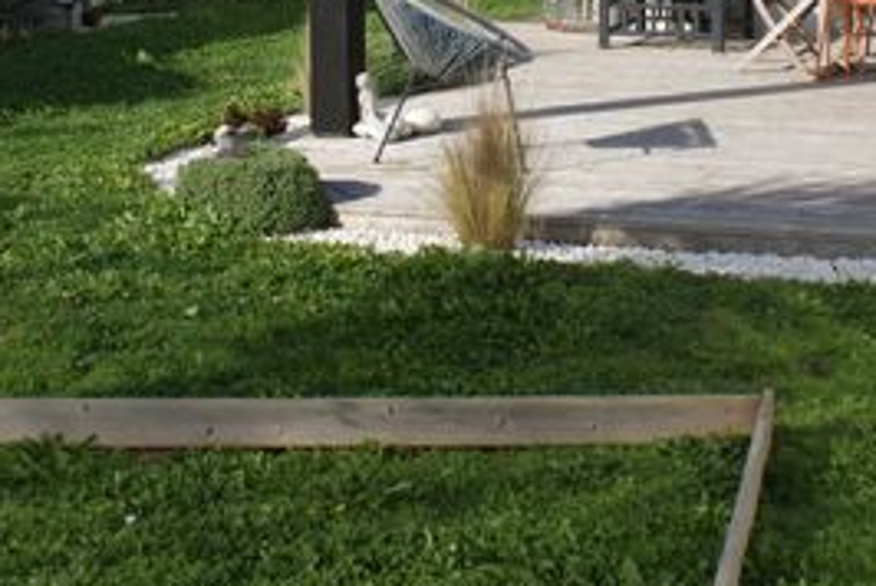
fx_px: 2144
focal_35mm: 88
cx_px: 501
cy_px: 7
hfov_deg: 23.1
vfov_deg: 15.3
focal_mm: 26
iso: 100
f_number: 11
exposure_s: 1/160
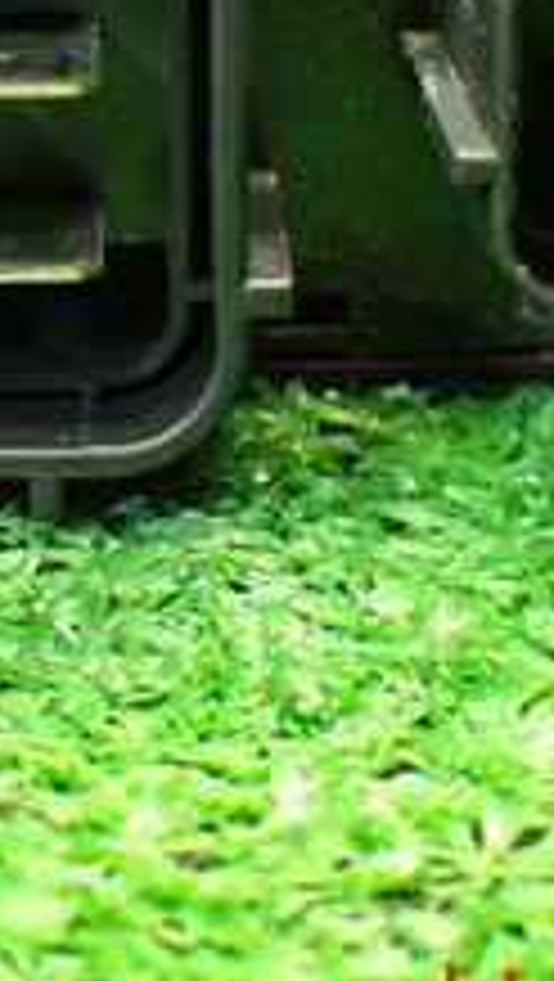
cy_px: 54
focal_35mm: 90
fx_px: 2345
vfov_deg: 22.9
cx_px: 108
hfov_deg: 13.4
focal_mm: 5.4
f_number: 2.3
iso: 800
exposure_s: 1/40
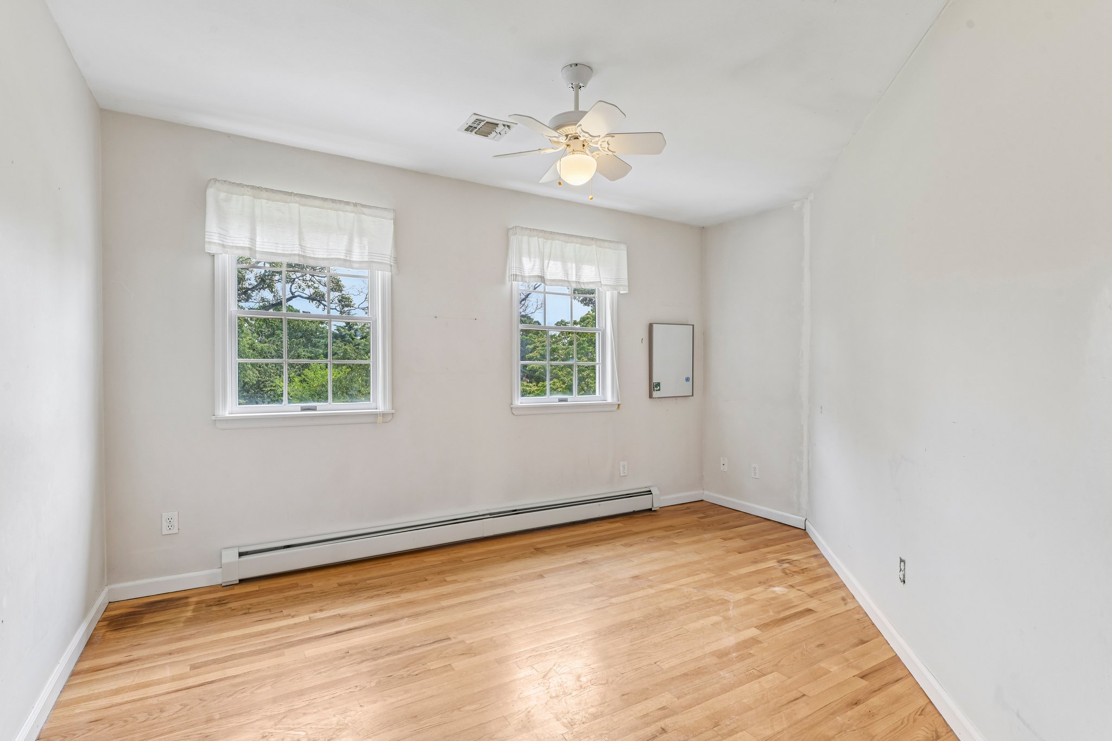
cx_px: 556
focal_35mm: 18
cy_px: 370
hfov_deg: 90.0
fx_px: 556
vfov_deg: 67.4
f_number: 9
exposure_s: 1/30
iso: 250
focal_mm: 18
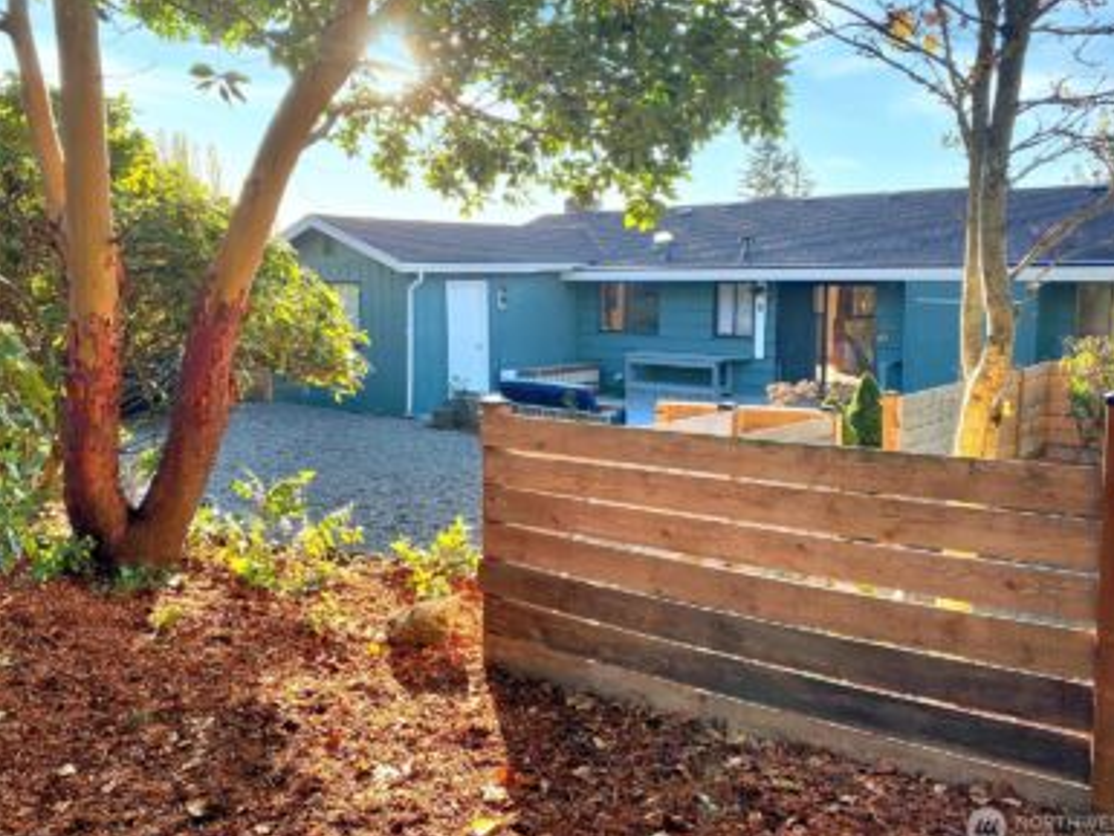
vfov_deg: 51.4
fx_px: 869
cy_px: 422
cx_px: 576
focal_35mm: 27
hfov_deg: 65.3
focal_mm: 4.25
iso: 32
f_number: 1.8
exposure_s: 1/437
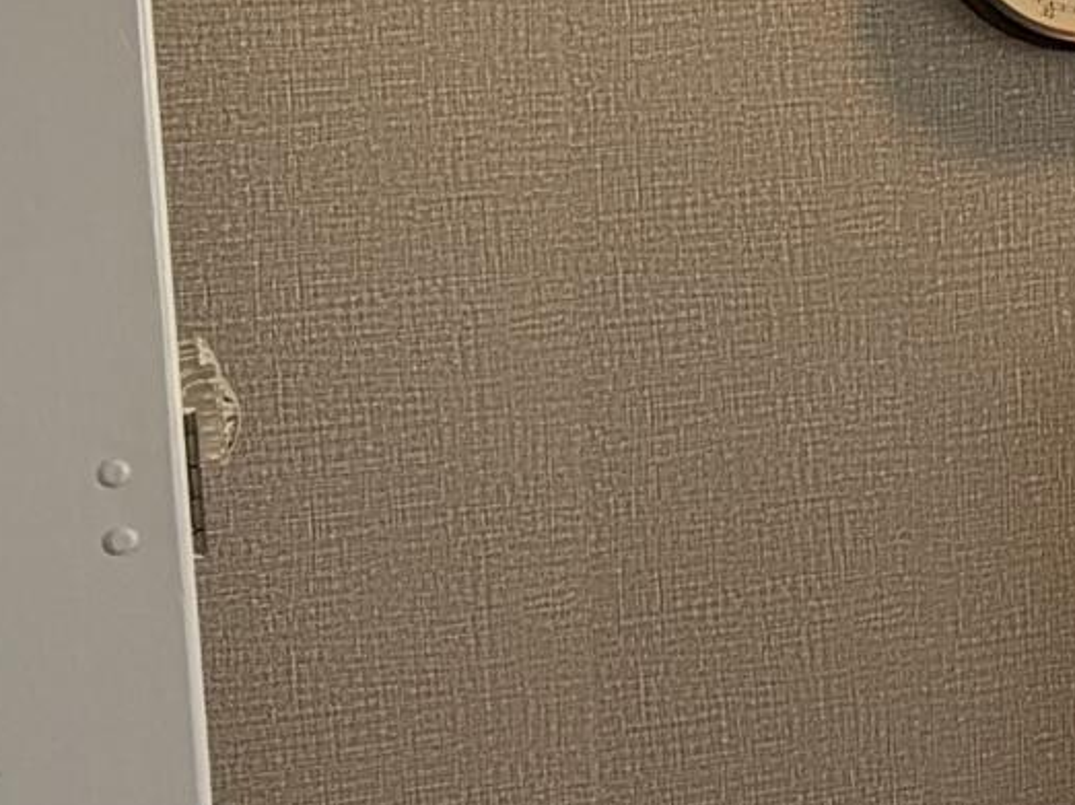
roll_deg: +0.9
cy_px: -241
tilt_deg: -3.5
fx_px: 4284
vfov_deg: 10.5
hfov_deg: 11.0
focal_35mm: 138
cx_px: 2910
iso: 125
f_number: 1.78
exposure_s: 1/121
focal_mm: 6.76
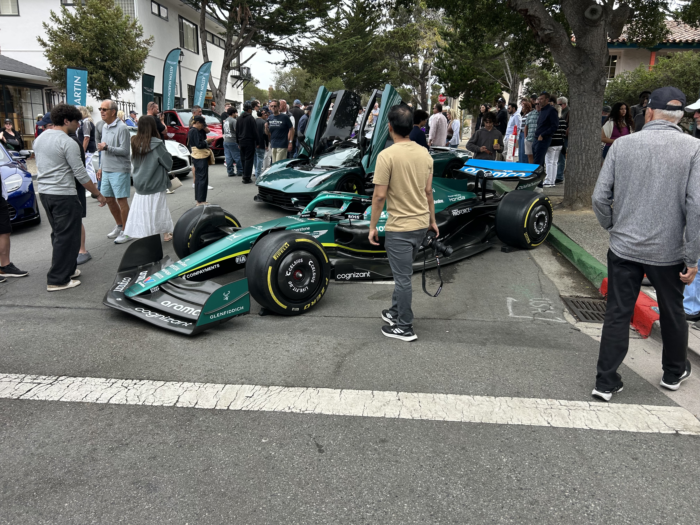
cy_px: 262
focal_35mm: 26
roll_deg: -1.5
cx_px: 350
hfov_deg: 67.3
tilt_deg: -13.5
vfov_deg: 53.1
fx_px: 526
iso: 50
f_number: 1.5
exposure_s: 1/909
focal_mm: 5.7
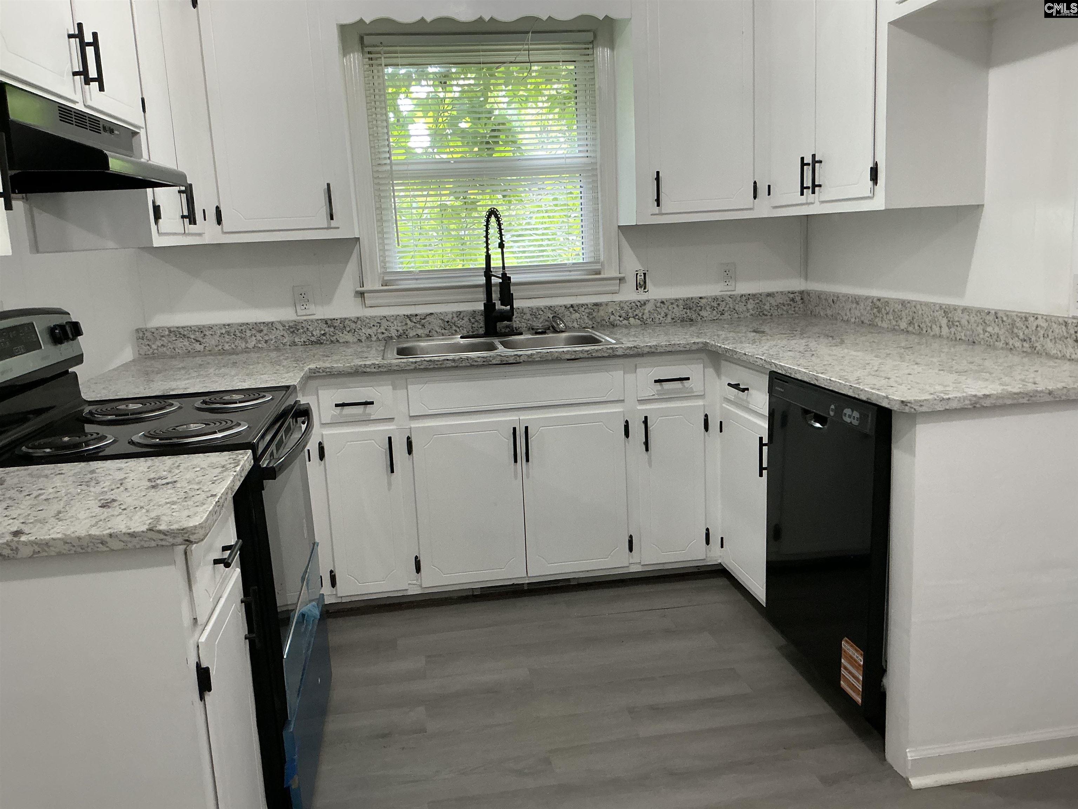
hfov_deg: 63.4
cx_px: 539
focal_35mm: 28
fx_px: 872
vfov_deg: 49.7
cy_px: 404
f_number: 1.8
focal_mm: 3
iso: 125
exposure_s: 1/60
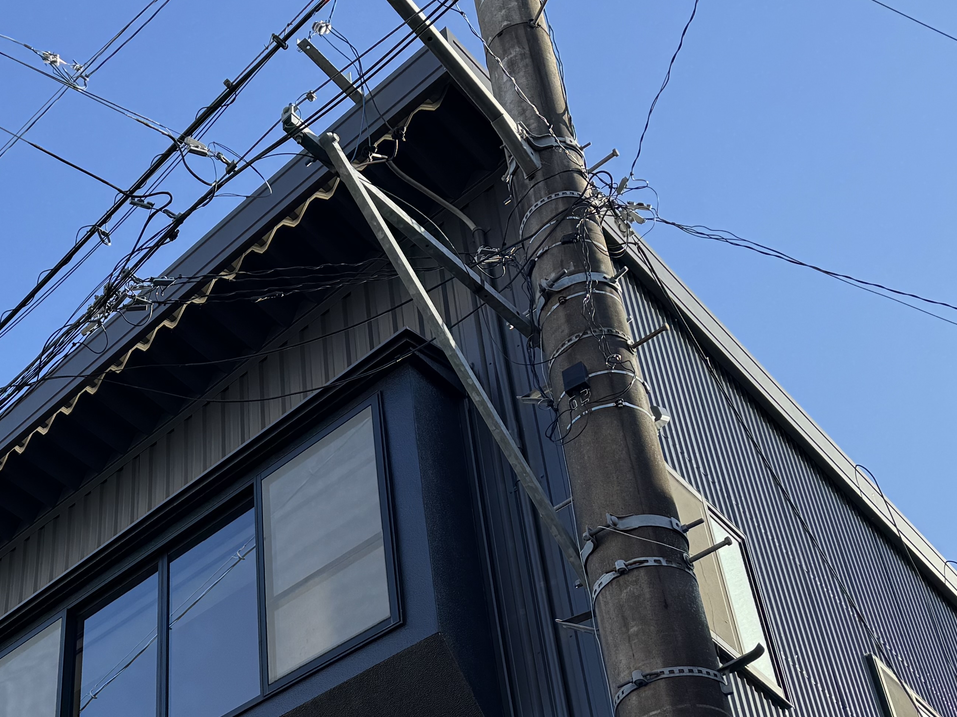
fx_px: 1465
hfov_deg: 34.1
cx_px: 85
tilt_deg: +35.1
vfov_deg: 26.1
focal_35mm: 53
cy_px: 716
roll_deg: -2.2
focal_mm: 6.76
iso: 80
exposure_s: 1/1678
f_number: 1.78
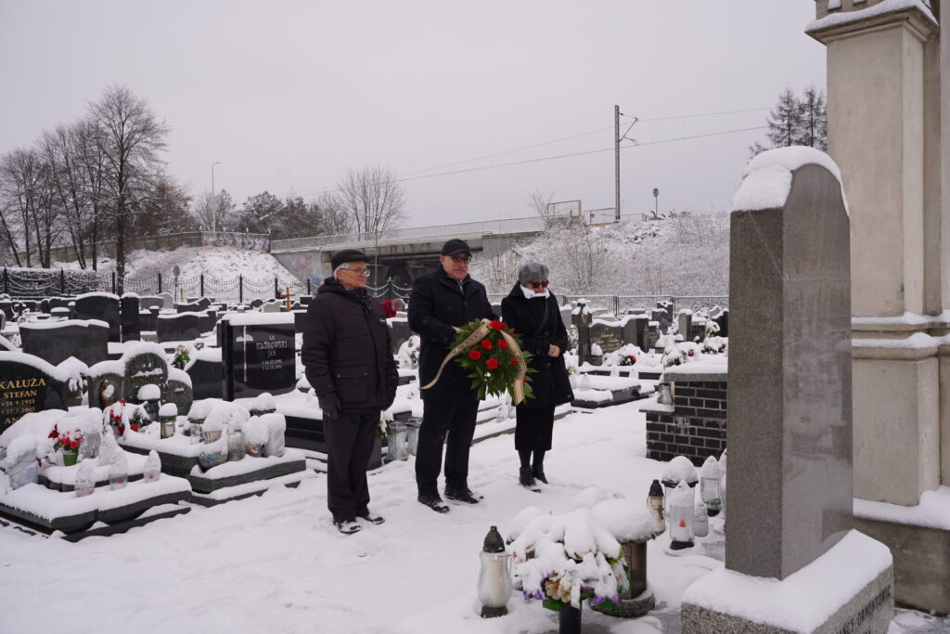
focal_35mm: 30
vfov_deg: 43.6
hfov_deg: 61.9
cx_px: 475
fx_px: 792
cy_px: 317
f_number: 5.6
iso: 100
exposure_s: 1/200
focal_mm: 30
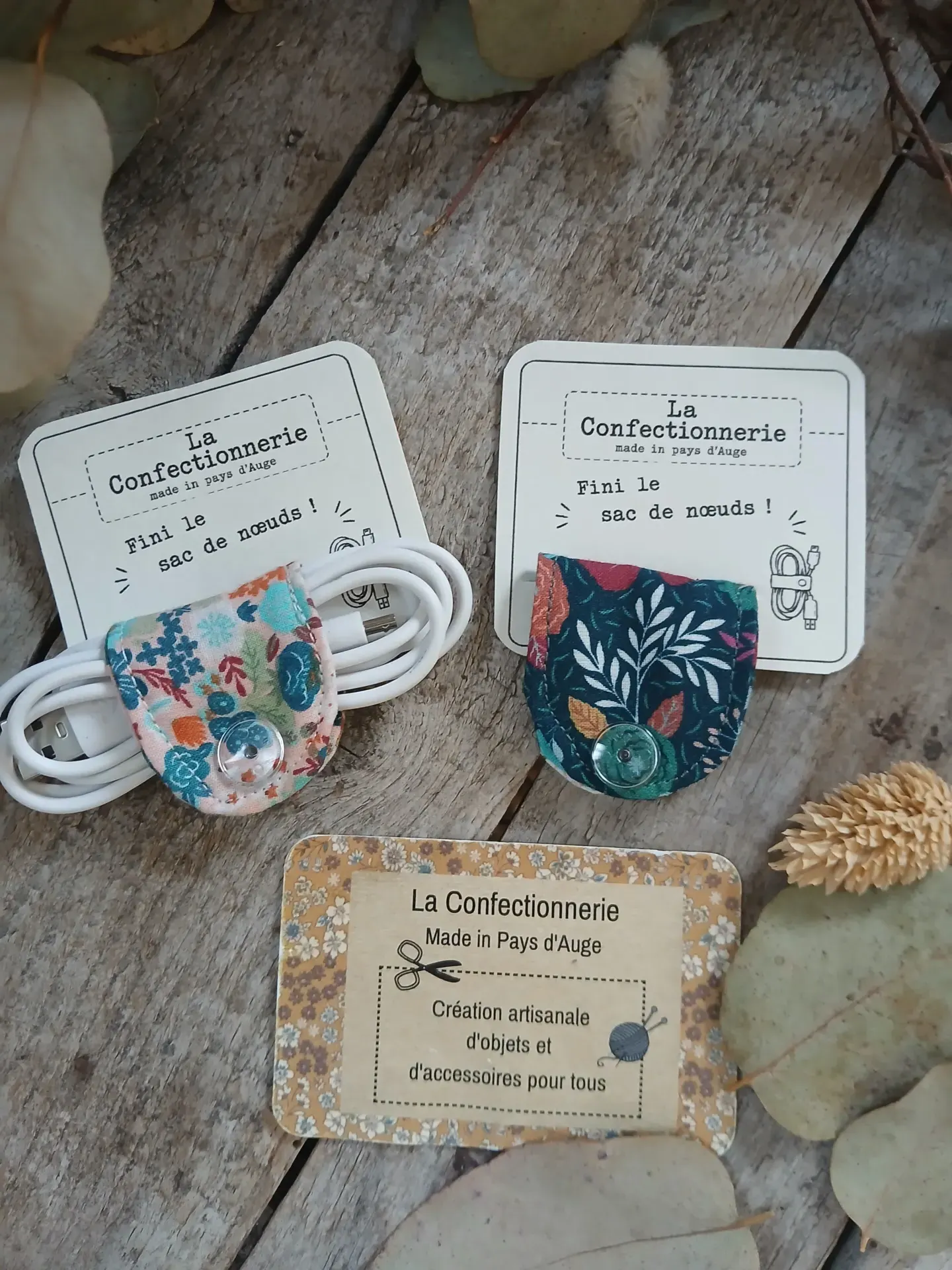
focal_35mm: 26
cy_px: 635
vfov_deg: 67.3
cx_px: 476
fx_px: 953
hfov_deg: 53.1
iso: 200
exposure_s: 1/33.3
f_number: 1.8
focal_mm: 3.98
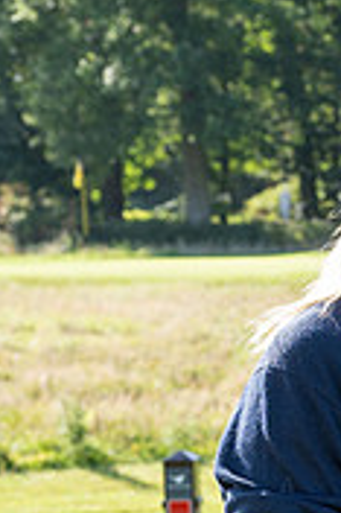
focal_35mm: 204
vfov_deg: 10.0
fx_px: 2904
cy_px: 509
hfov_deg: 6.4
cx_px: 836
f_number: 8
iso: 200
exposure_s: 1/100
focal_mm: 55
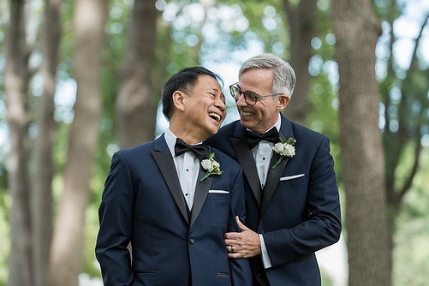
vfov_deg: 9.9
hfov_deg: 14.8
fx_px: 1656
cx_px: 234
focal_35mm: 139
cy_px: 127
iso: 400
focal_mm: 120
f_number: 2.8
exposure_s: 1/500
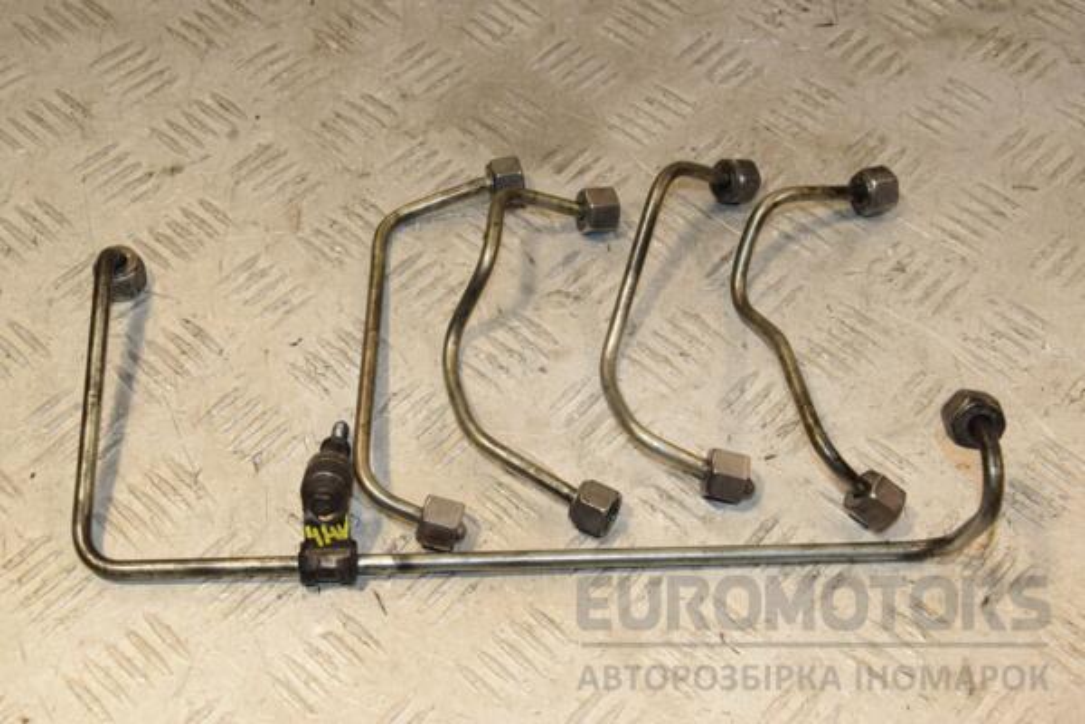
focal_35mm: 52
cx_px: 542
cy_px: 362
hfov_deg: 37.9
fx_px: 1582
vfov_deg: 25.8
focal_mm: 35
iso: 800
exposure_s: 1/200
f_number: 8
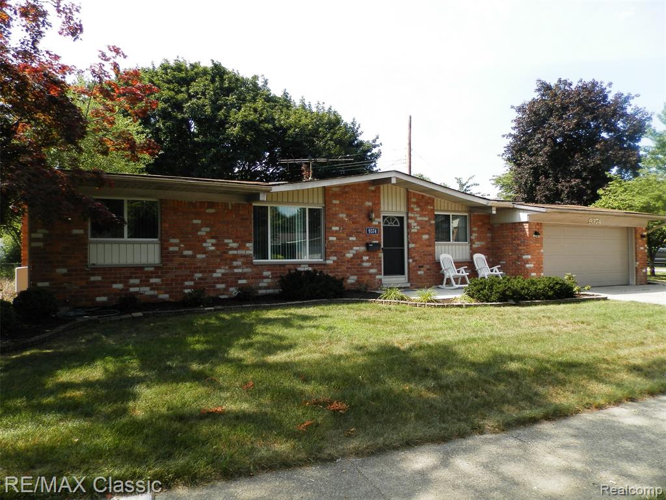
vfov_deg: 54.9
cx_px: 333
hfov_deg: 69.4
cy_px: 250
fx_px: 481
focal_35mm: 25
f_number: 8.7
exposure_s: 1/50
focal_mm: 4.5
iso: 80
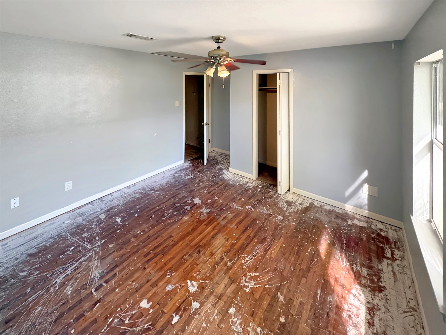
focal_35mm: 14
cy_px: 168
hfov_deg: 102.1
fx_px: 180
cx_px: 223
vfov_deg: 85.7
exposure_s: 1/60
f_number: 2.2
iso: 500
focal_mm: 2.22
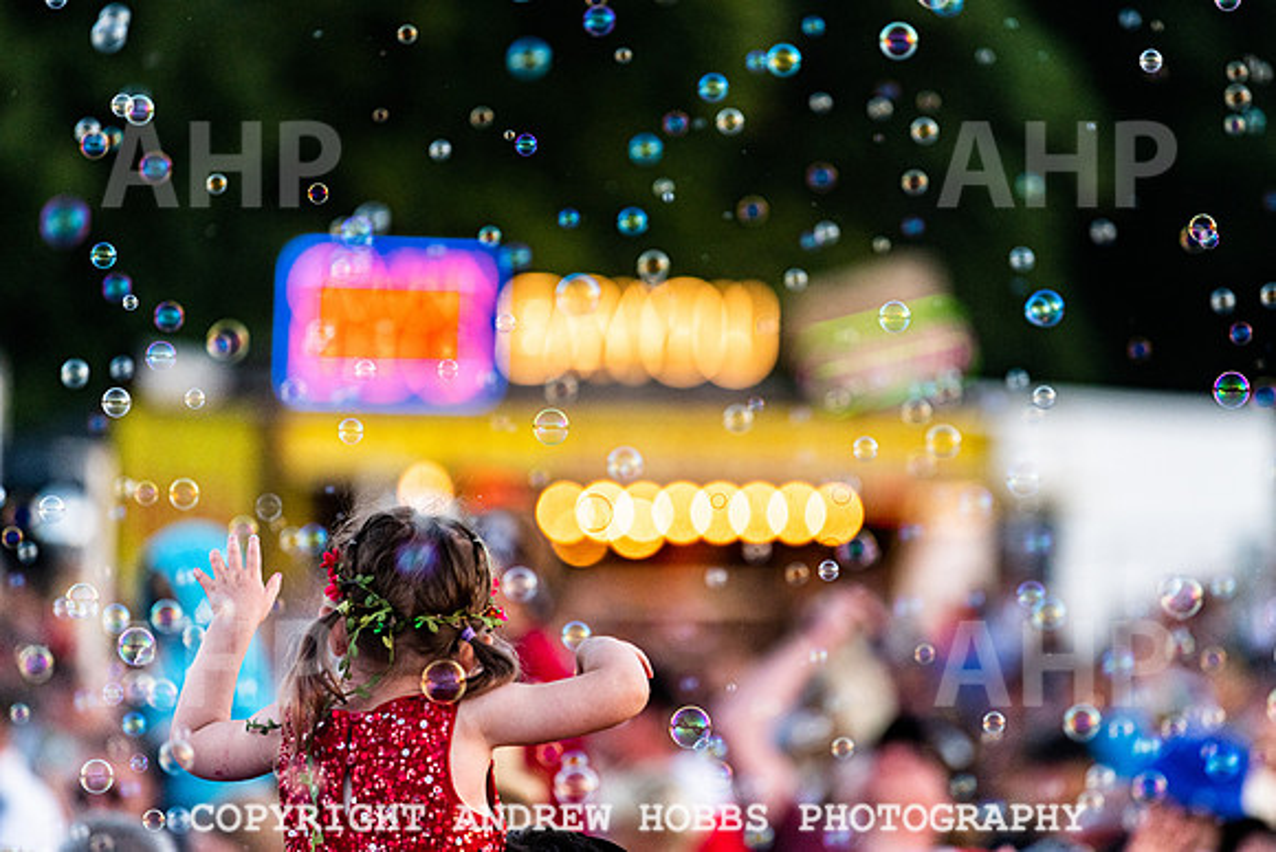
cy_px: 472
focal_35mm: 231
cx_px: 706
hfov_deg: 8.9
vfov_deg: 6.0
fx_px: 8187
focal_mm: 190
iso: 800
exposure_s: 1/1000
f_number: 2.8
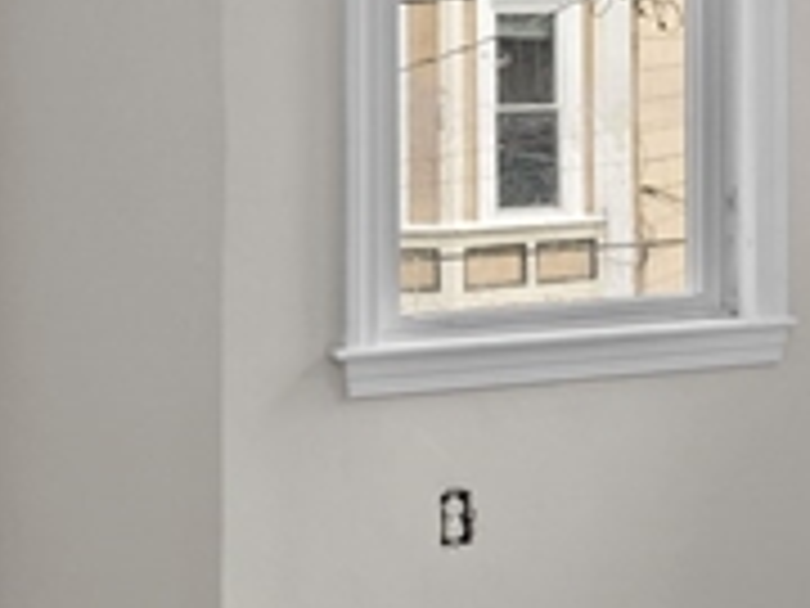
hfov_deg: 14.1
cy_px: 101
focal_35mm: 131
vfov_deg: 11.3
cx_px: 1215
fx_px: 3065
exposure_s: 1/15
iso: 320
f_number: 7.1
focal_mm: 24
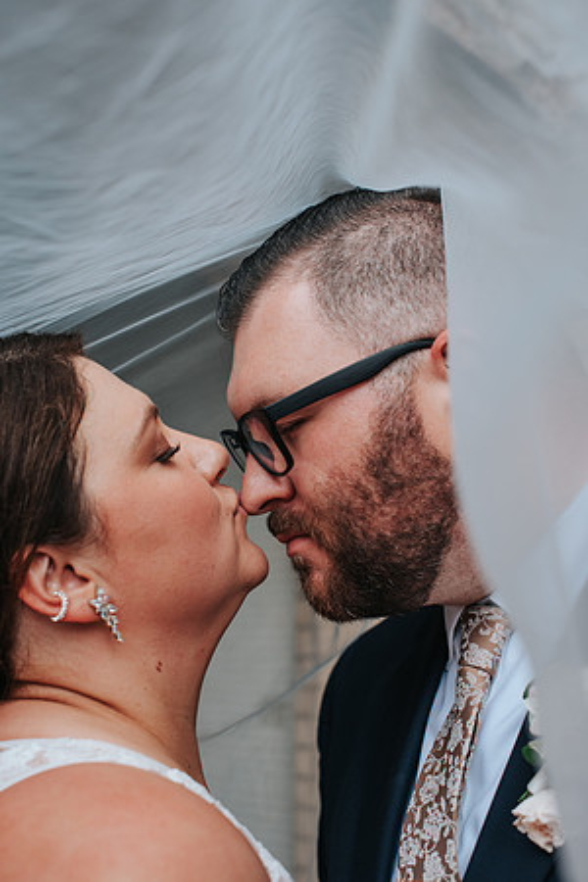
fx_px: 1225
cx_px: 294
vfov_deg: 39.6
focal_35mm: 50
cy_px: 441
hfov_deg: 27.0
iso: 160
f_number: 4
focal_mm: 50
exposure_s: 1/250
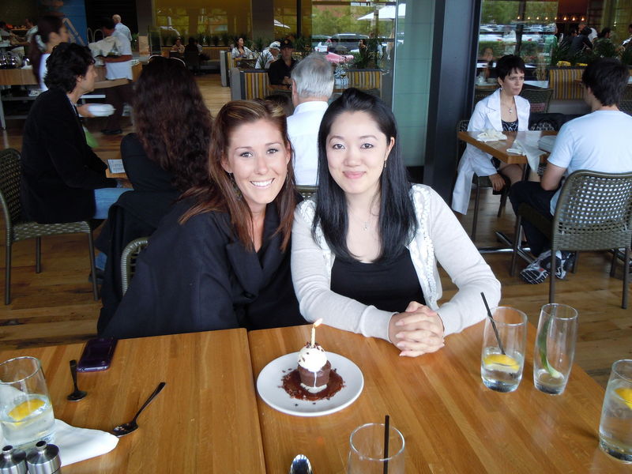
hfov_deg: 60.0
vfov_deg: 46.8
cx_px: 316
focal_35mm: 30
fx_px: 548
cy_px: 237
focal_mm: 5.4
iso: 160
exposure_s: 1/60
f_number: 3.5
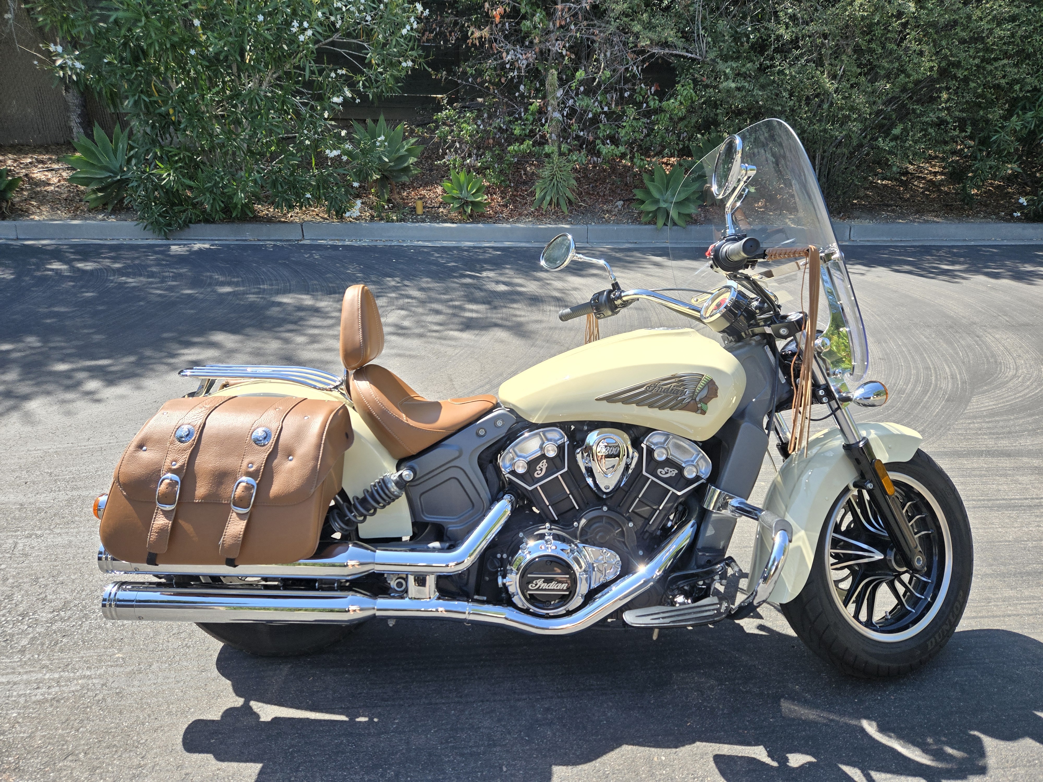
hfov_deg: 73.9
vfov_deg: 58.9
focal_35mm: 23
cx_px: 522
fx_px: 693
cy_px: 391
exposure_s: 1/2216
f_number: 1.8
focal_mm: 5.4
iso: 80
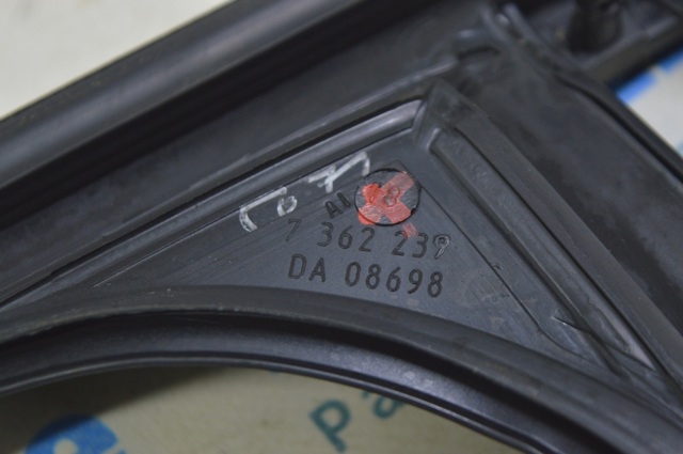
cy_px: 227
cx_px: 342
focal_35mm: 78
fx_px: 1478
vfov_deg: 17.4
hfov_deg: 26.0
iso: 400
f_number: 5.6
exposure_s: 1/20
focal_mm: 52
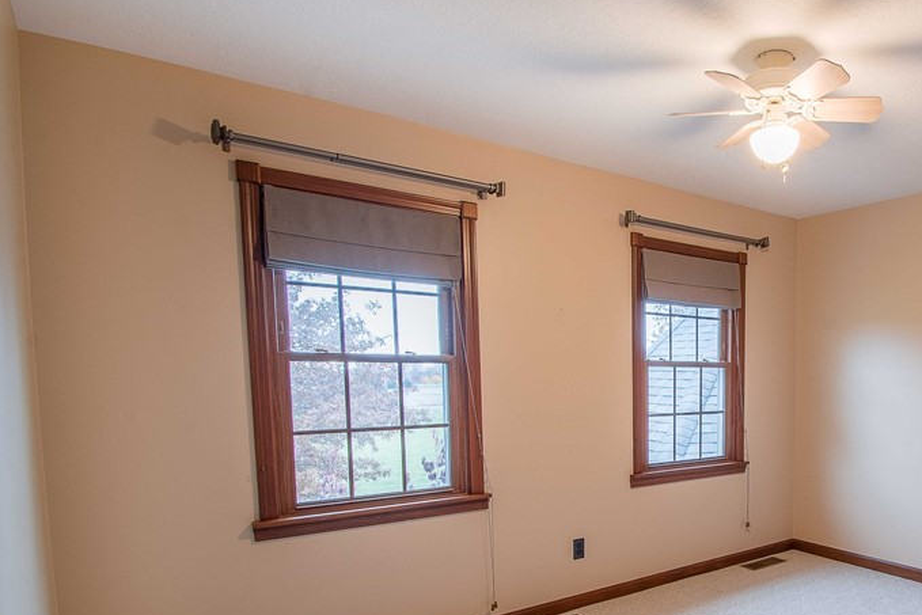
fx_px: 615
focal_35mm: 24
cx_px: 705
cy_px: 430
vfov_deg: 51.7
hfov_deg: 68.4
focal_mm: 10
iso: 320
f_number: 13
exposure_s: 2.5
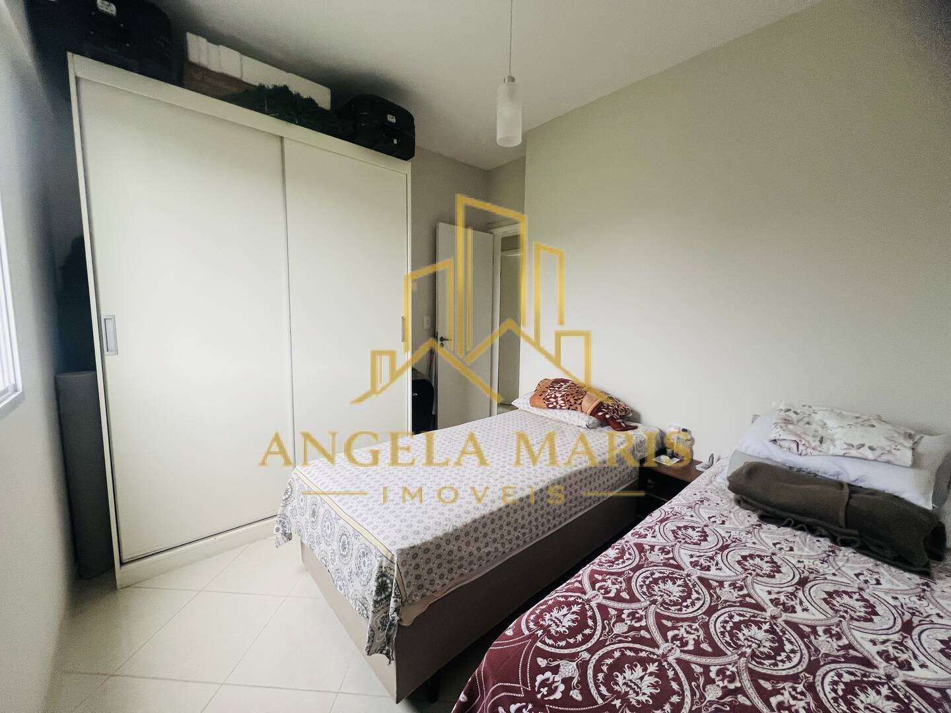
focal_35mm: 13
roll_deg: -1.0
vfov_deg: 89.9
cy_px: 356
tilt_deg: -5.6
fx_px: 357
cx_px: 476
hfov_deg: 106.2
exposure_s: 1/60
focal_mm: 1.57
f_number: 1.8
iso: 125
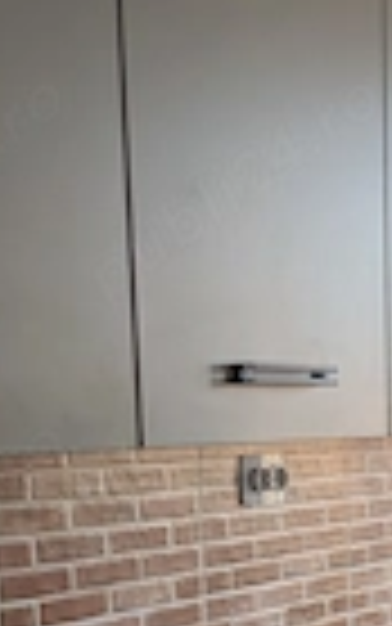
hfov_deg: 17.5
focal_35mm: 73
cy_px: 608
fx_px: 1247
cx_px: 392
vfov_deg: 26.8
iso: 55
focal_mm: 4.53
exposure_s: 1/100
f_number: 1.7
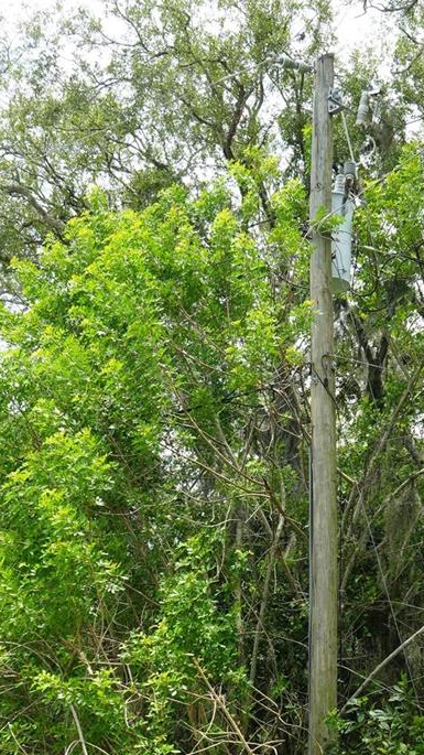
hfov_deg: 21.5
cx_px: 354
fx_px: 1100
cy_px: 607
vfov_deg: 36.5
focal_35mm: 55
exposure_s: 1/80
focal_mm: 20
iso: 100
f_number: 5
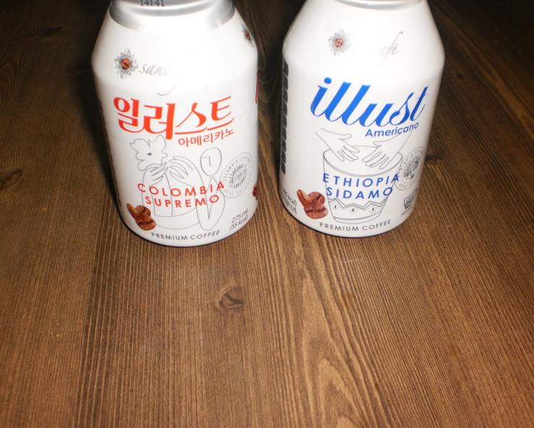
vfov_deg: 39.2
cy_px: 213
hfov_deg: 47.9
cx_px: 277
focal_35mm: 38
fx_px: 601
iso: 125
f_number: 3.1
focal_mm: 6.3
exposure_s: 1/30
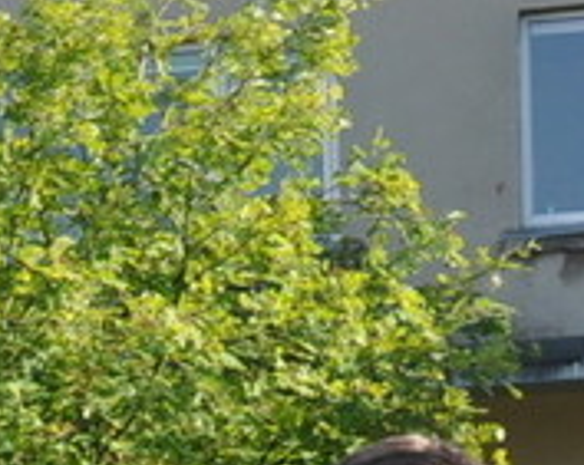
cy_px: 1026
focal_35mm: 321
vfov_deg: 4.7
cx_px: -1359
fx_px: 5539
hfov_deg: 5.5
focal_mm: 28
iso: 200
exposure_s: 1/200
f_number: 9
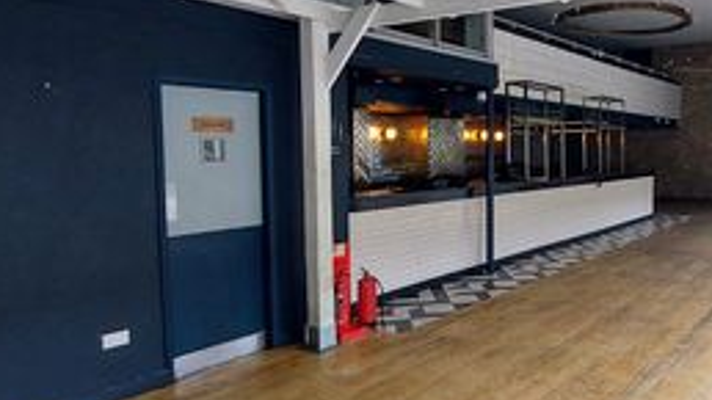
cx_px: 516
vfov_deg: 51.4
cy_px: 185
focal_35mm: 22
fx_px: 415
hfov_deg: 76.4
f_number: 2.2
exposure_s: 1/50
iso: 125
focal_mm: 1.74
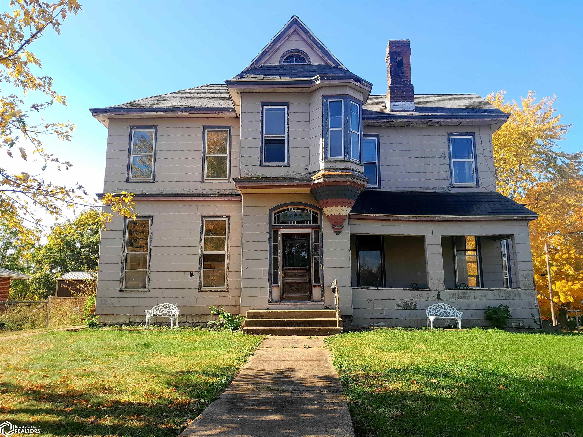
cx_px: 292
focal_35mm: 27
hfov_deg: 65.3
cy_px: 218
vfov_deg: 51.4
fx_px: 455
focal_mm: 4
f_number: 1.8
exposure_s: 1/167
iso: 40
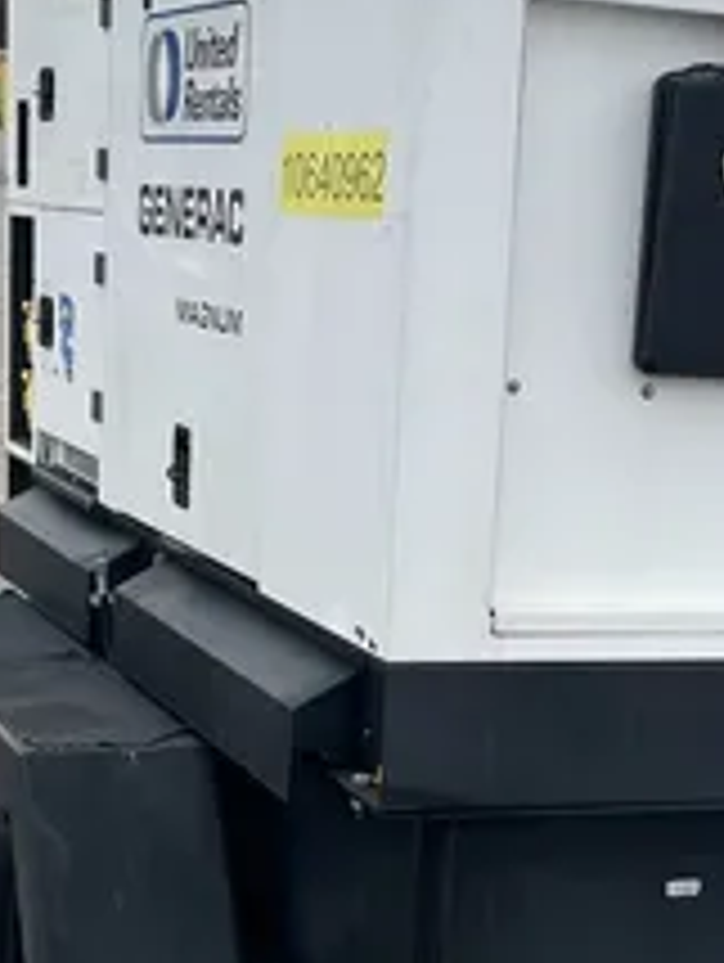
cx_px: 567
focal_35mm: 89
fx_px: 2477
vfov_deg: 21.6
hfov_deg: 16.5
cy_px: 830
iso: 50
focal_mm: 5.1
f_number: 1.6
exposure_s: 1/871
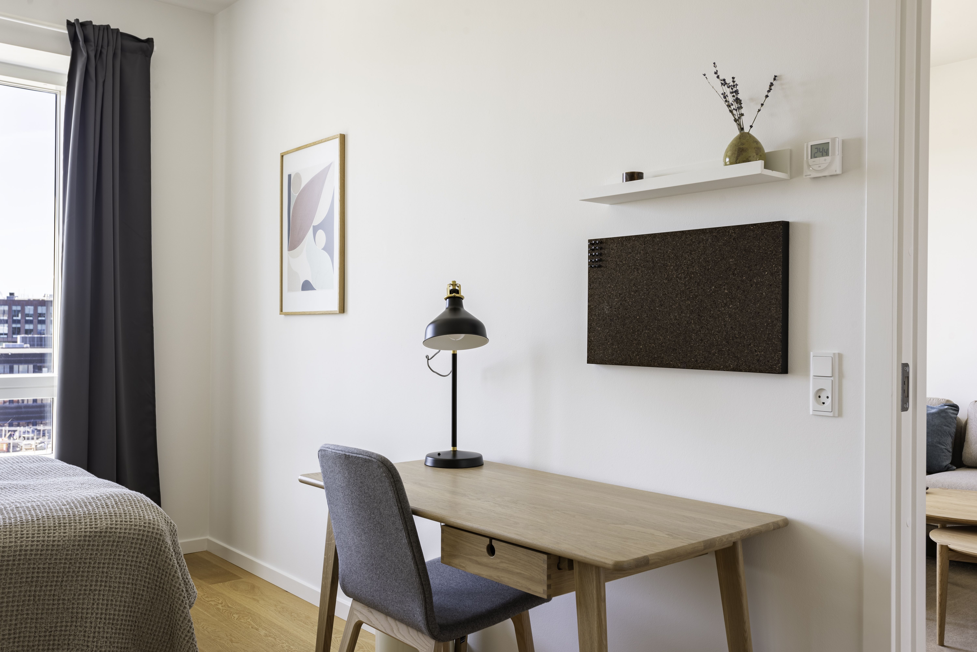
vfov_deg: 41.2
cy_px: 326
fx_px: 869
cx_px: 488
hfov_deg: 58.7
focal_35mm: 32
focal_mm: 32
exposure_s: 1/60
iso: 100
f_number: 11
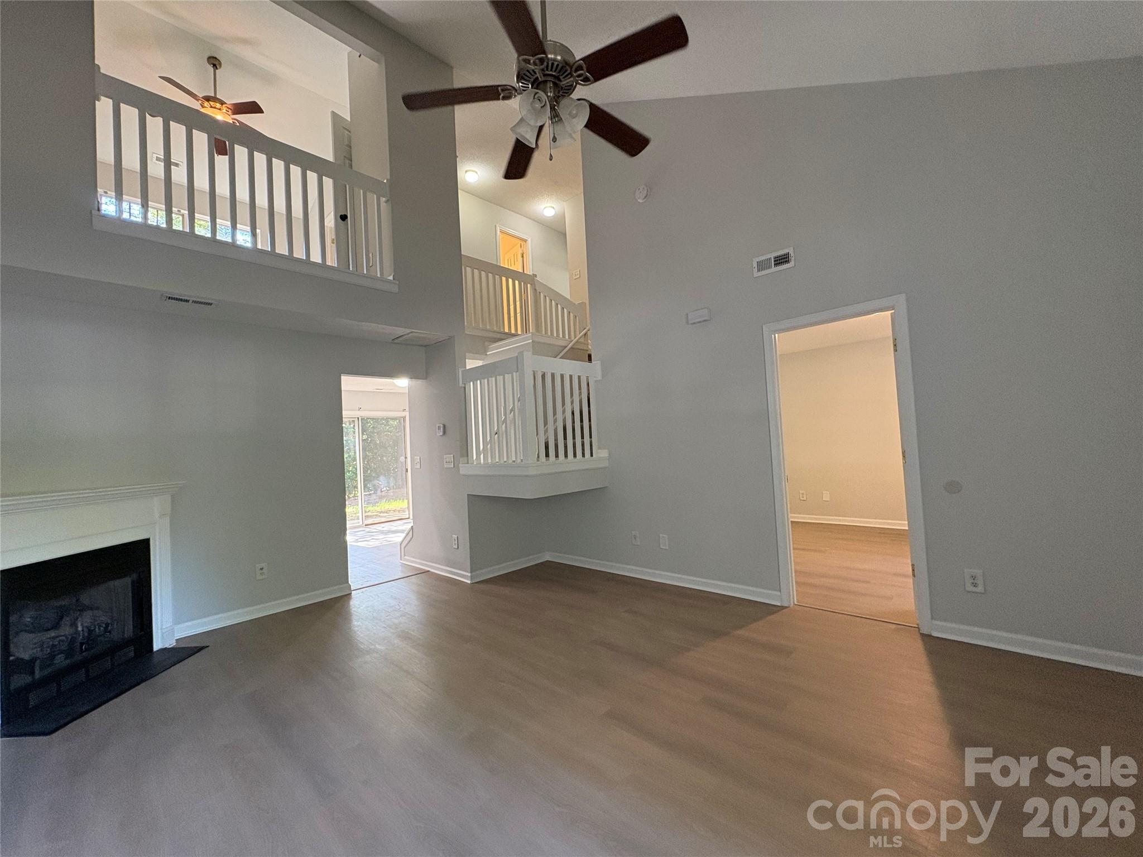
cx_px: 572
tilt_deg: +2.1
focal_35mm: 14
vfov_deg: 85.7
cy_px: 428
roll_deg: +3.5
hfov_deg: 102.1
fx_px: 462
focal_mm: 2.22
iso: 320
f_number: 2.2
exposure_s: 1/60
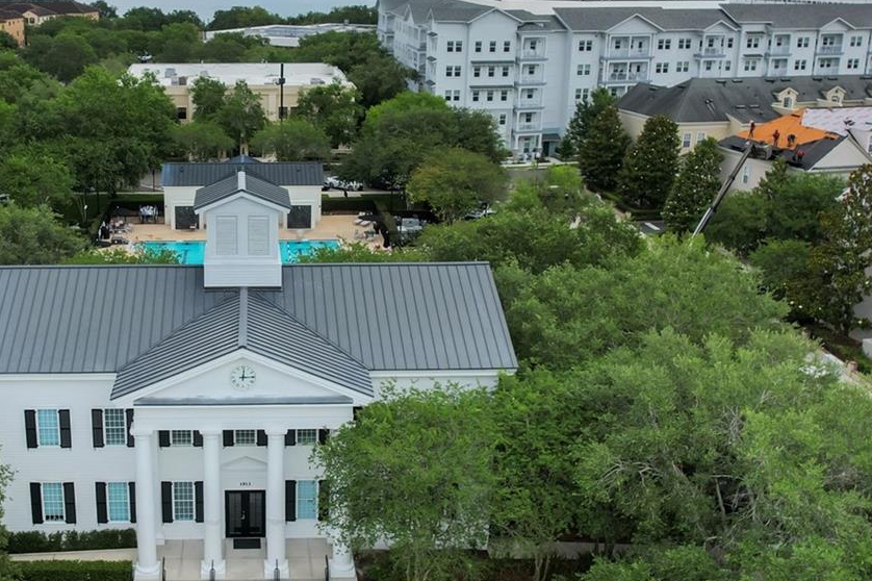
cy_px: 252
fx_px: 1017
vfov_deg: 31.8
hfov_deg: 45.4
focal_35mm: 42
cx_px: 264
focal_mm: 8.38
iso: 110
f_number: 2.8
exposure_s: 1/240
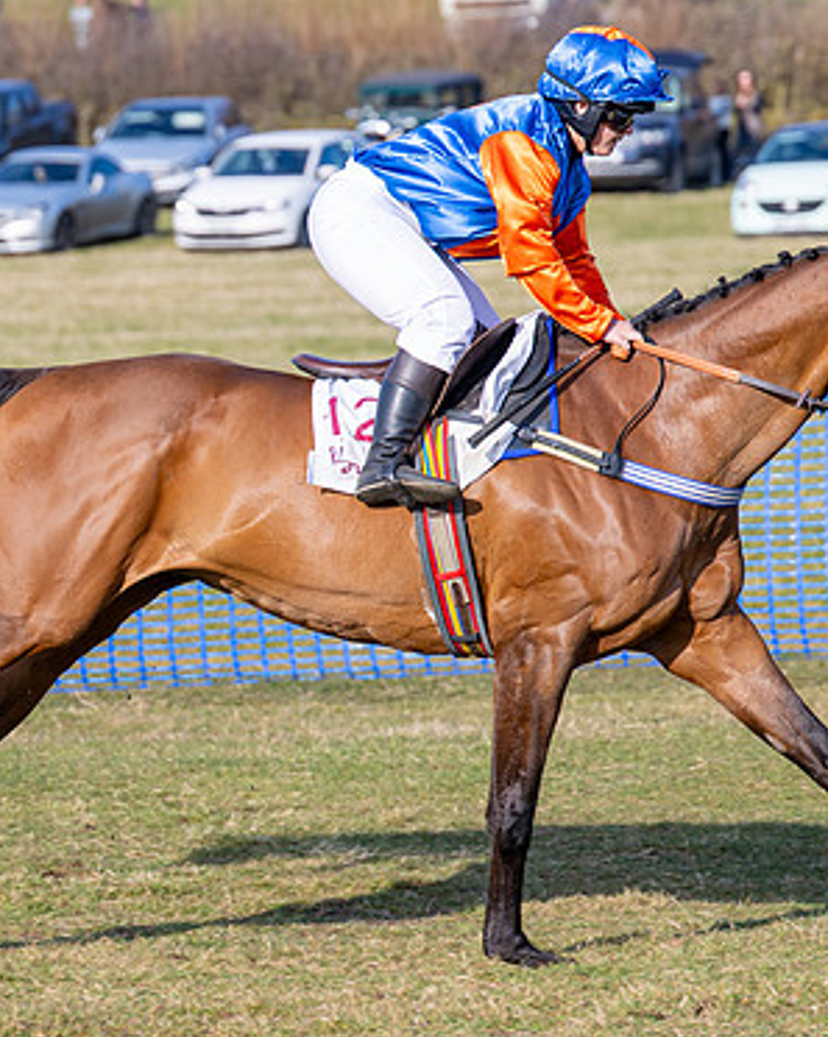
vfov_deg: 7.4
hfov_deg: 5.9
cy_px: 457
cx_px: 236
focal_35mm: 261
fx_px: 8005
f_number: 2.8
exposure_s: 1/1600
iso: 100
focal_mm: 95
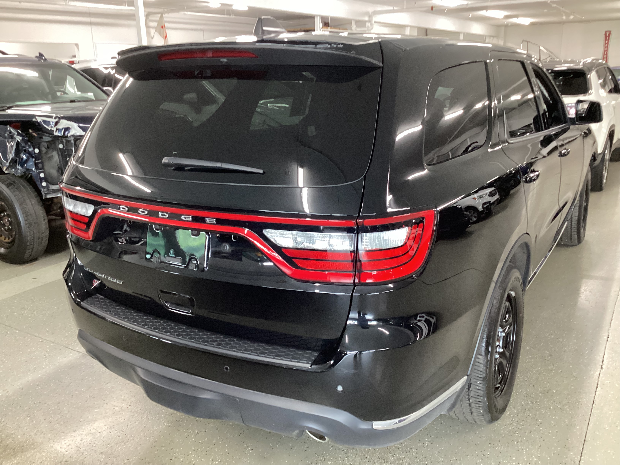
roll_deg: +1.4
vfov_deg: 45.4
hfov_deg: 58.4
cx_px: 310
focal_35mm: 31
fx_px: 555
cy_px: 232
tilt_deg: -17.8
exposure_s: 1/33
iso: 400
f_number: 2.4
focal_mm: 3.3
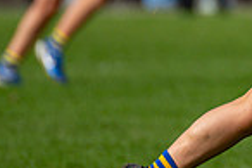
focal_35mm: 1785
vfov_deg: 0.8
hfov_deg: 1.2
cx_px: 449
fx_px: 12481
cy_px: -12
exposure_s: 1/3200
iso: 220
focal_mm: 300
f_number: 2.8
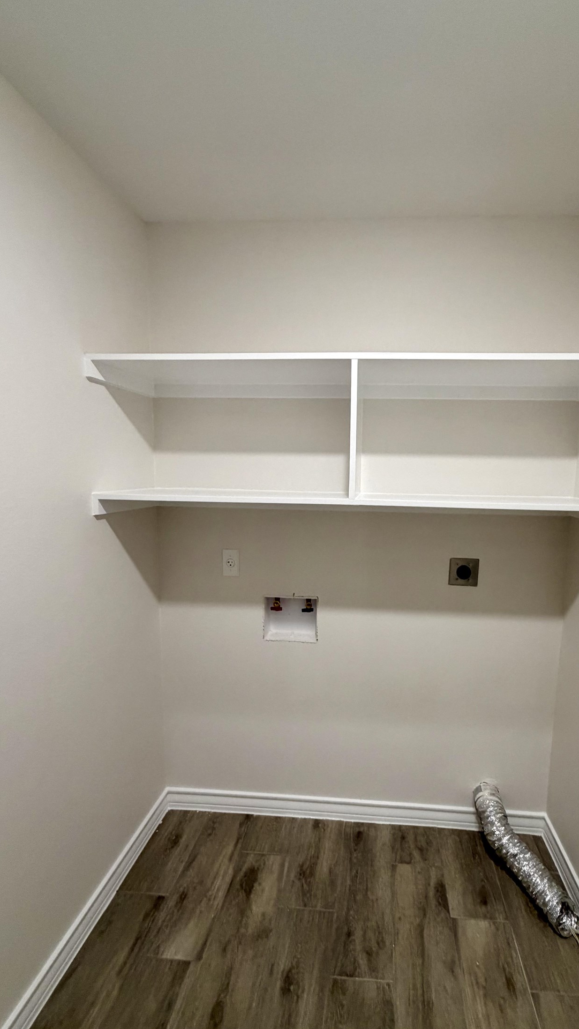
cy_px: 532
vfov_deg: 99.3
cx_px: 352
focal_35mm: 16
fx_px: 437
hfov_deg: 66.3
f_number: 2.2
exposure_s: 1/120
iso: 320
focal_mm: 2.22
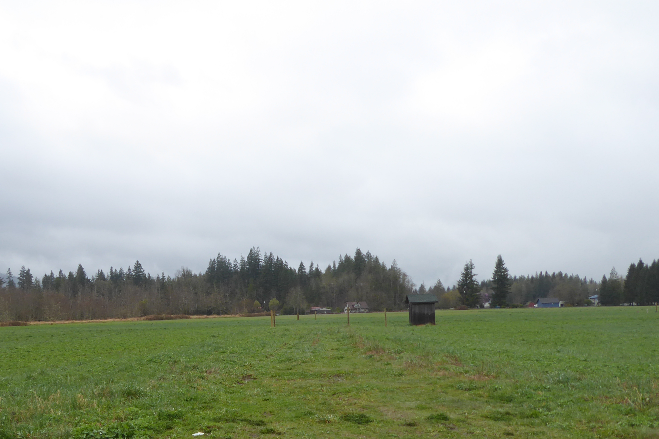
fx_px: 659
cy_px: 329
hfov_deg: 52.5
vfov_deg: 36.0
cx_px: 242
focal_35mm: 36
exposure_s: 1/400
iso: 80
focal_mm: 4.3
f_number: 3.3
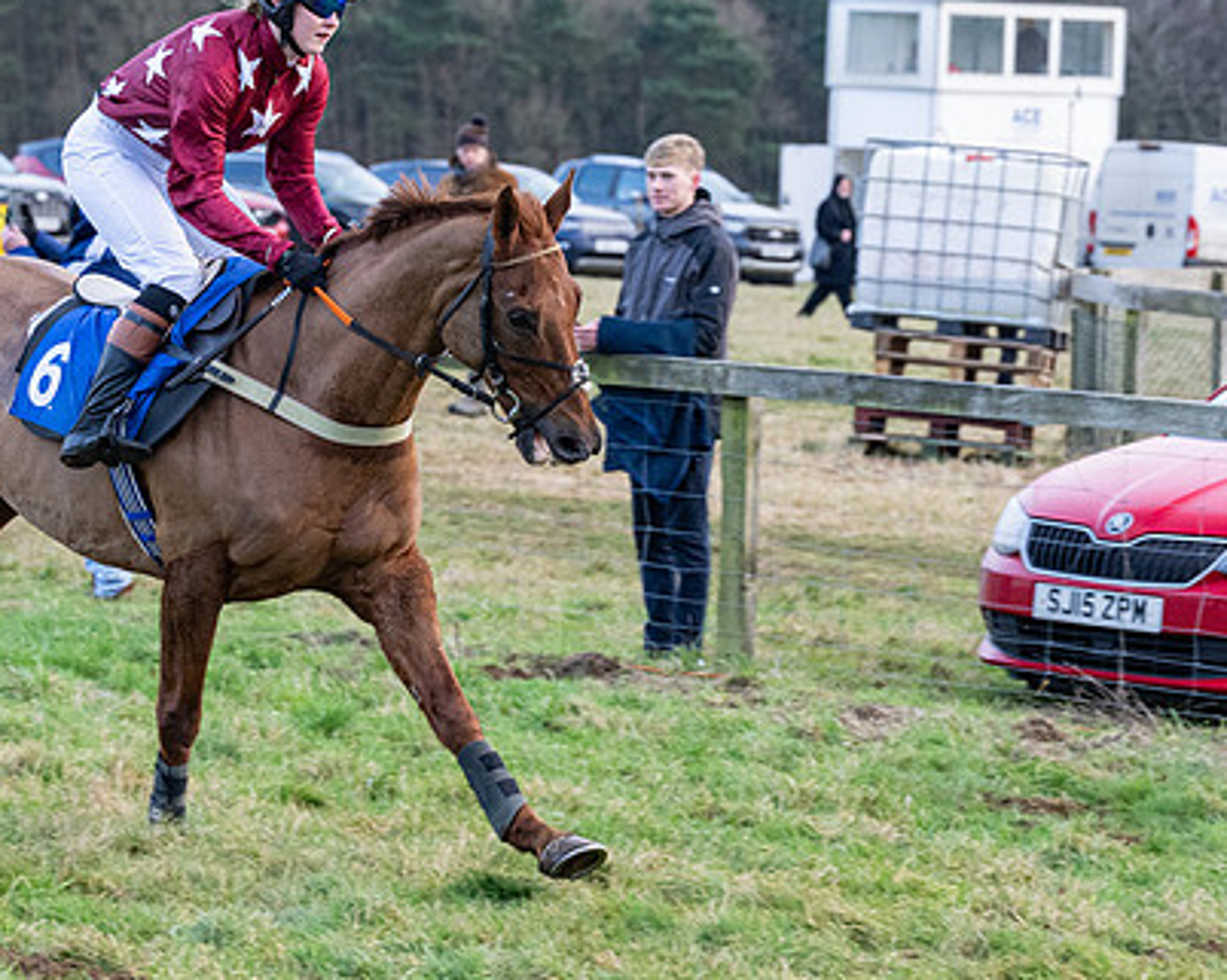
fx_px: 7040
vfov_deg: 8.0
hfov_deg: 10.0
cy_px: 427
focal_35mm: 194
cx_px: 380
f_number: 4
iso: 1250
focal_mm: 82
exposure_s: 1/500
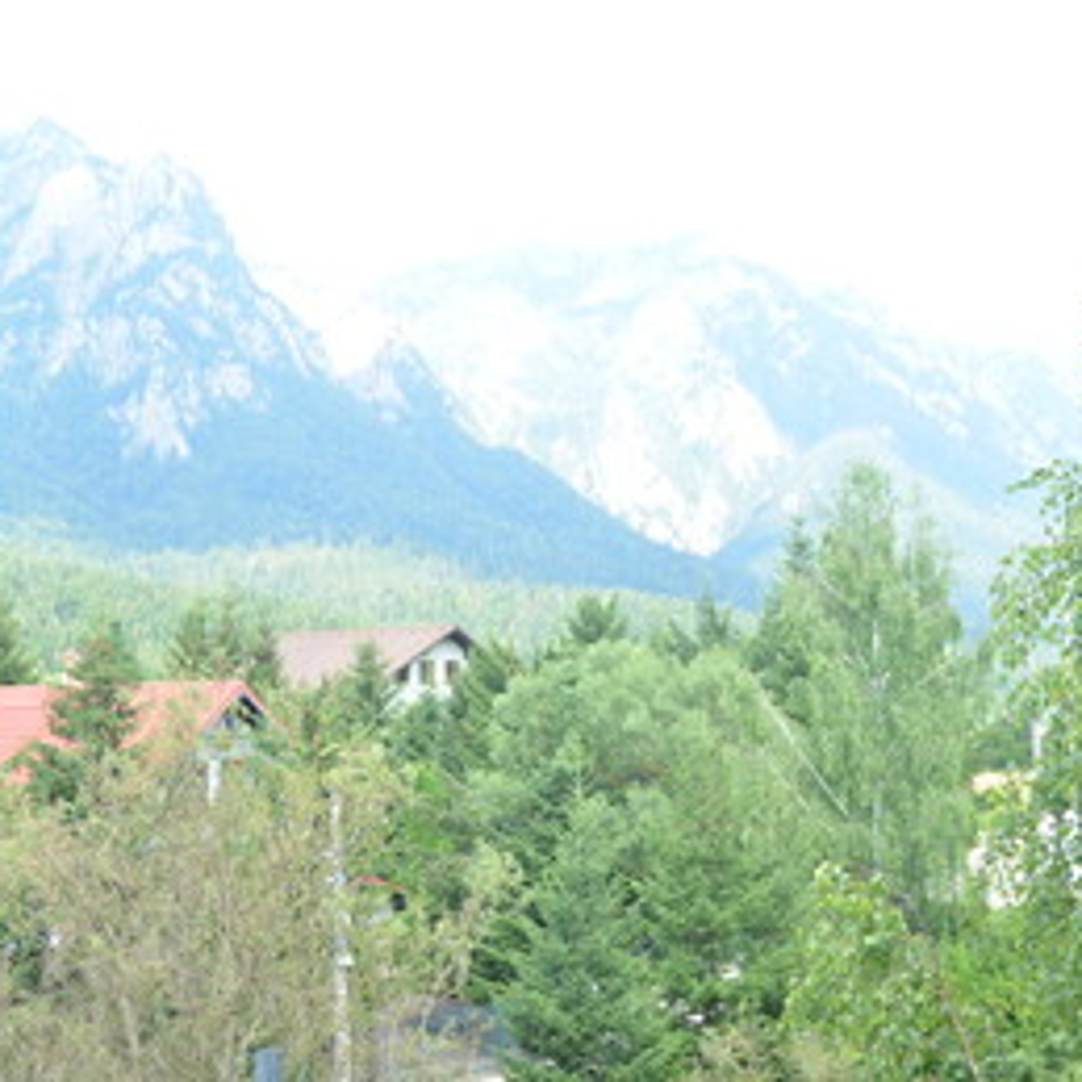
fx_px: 1945
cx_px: 639
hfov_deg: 31.0
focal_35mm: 55
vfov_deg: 31.1
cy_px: 541
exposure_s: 1/1600
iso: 400
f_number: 5.6
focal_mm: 28
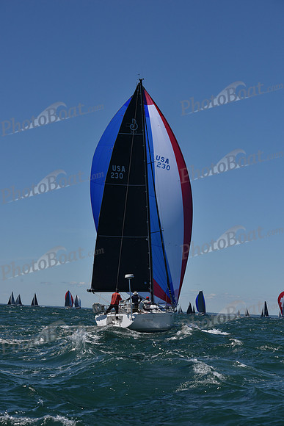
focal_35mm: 70
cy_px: 213
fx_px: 828
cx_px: 142
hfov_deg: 19.5
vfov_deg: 28.8
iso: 250
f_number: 8
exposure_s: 1/800
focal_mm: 70
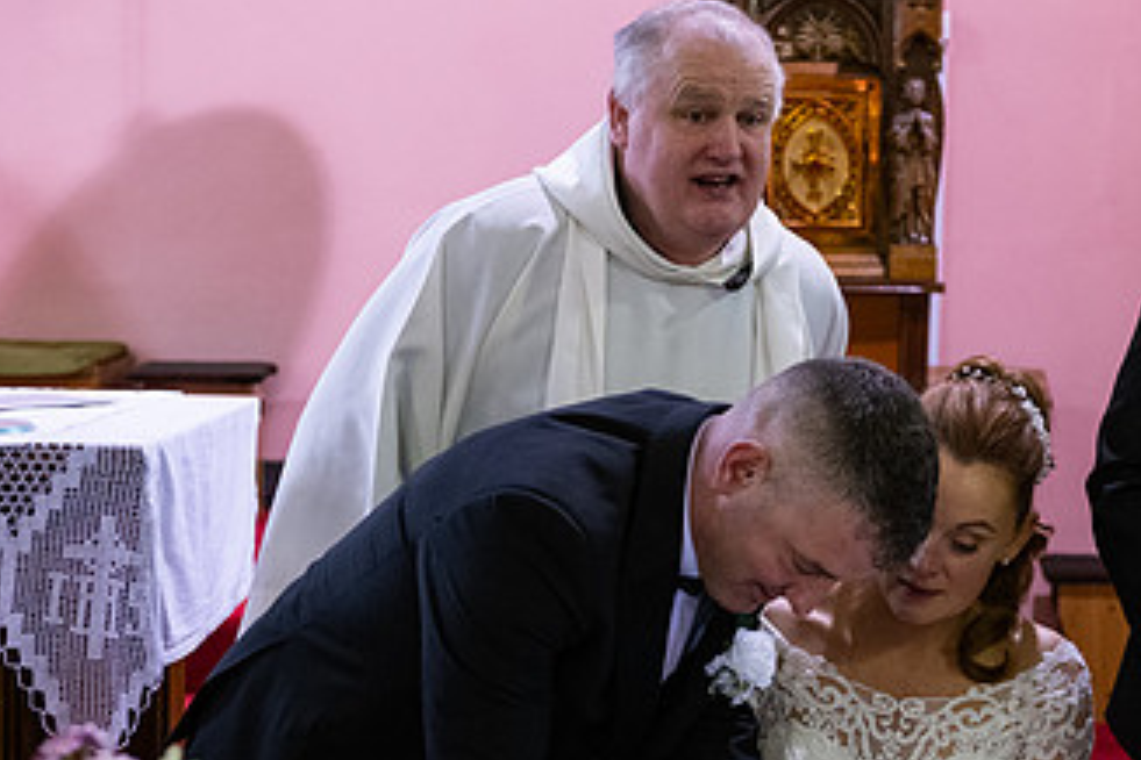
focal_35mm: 86
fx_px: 2726
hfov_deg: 23.4
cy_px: 420
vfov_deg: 15.9
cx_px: 844
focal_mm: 44
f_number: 3.5
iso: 1250
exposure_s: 1/160
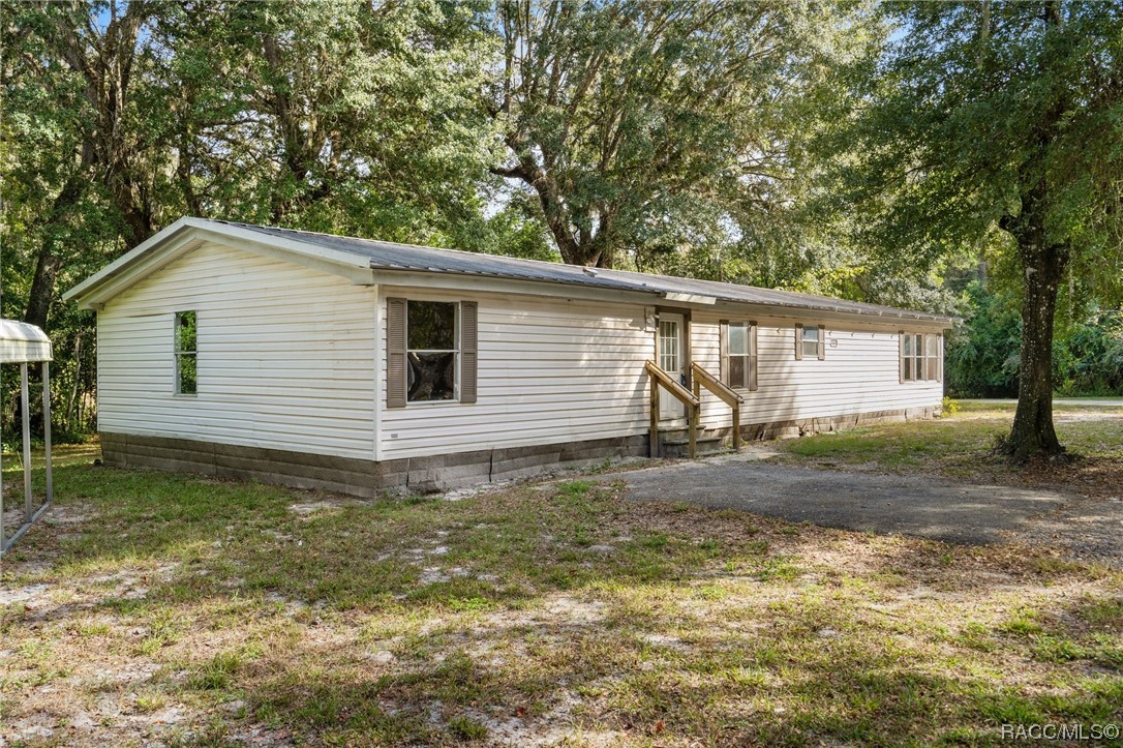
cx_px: 562
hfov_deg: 63.7
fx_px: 904
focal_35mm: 29
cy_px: 374
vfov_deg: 44.9
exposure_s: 1/125
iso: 320
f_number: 8
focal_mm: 29
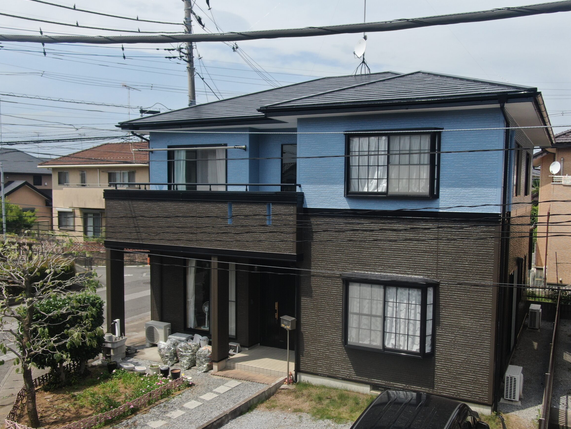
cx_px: 307
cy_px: 235
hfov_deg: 55.3
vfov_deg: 42.9
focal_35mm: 33
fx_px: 544
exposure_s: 1/1600
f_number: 3.1
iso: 100
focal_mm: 5.22
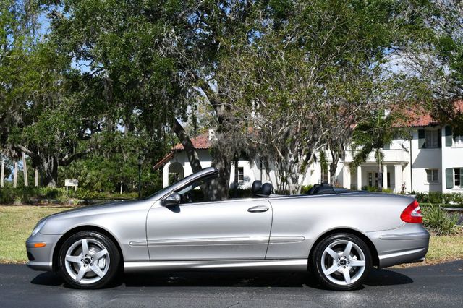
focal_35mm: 51
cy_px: 154
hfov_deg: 38.9
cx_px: 232
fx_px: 656
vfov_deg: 26.5
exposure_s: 1/320
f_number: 9
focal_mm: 34
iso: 100
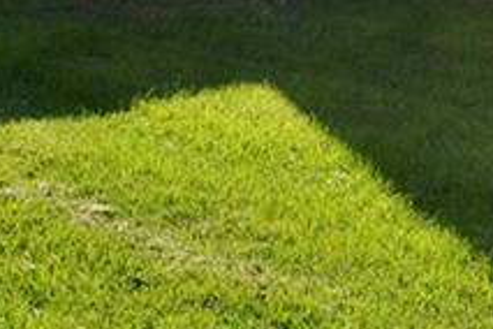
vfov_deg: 9.0
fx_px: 1972
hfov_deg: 14.0
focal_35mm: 144
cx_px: 500
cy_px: -327
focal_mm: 20
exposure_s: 1/200
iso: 100
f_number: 9
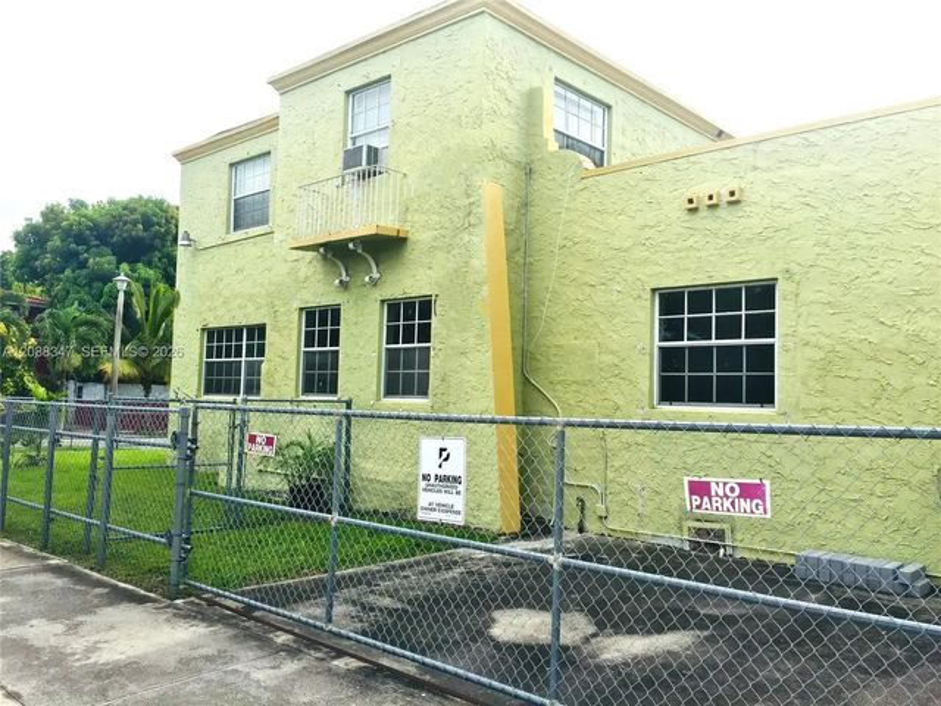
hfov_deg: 61.7
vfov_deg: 48.2
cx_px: 470
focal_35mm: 29
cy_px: 353
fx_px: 788
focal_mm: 4.15
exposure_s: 1/1522
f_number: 2.2
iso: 32
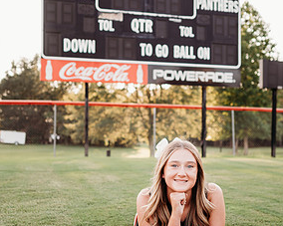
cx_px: 150
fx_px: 410
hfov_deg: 38.0
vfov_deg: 30.7
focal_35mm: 49
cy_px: 135
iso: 125
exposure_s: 1/500
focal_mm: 24
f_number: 2
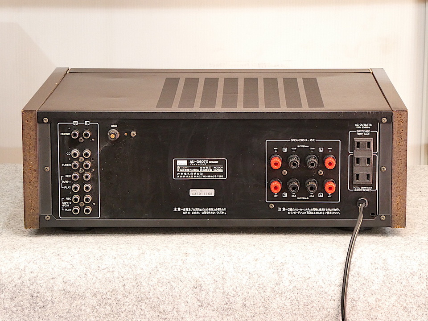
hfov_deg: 14.6
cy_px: 160
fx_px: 1669
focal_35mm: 135
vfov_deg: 11.0
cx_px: 214
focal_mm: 24.2
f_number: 5.3
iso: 400
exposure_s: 1/13
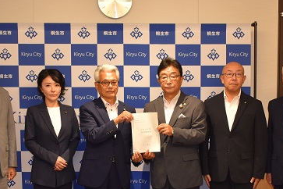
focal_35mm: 57
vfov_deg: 23.6
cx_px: 137
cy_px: 140
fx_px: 448
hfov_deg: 35.1
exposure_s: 1/125
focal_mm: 20
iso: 1000
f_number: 3.8
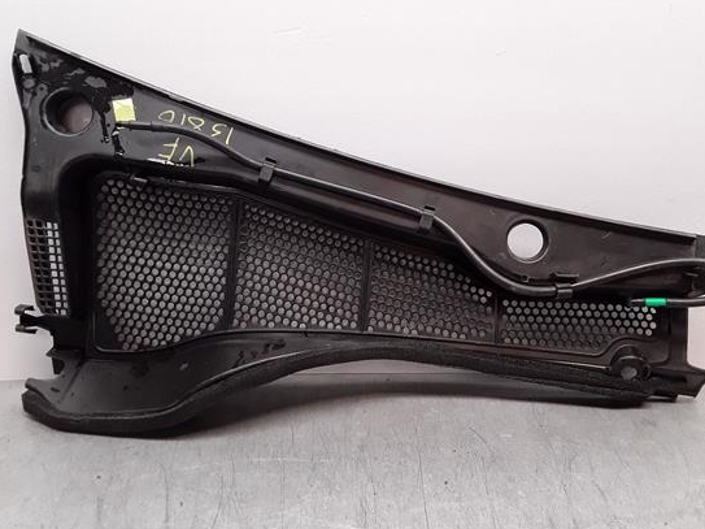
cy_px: 235
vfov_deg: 42.9
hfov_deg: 55.4
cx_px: 361
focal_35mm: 33
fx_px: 672
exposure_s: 1/50
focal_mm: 2.91
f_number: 1.9
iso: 50
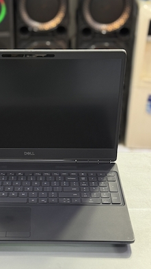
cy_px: 126
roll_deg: -0.4
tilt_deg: -27.1
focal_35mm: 71
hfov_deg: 16.9
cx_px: 31
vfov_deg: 29.7
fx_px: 505
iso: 200
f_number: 1.78
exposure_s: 1/50
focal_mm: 6.76
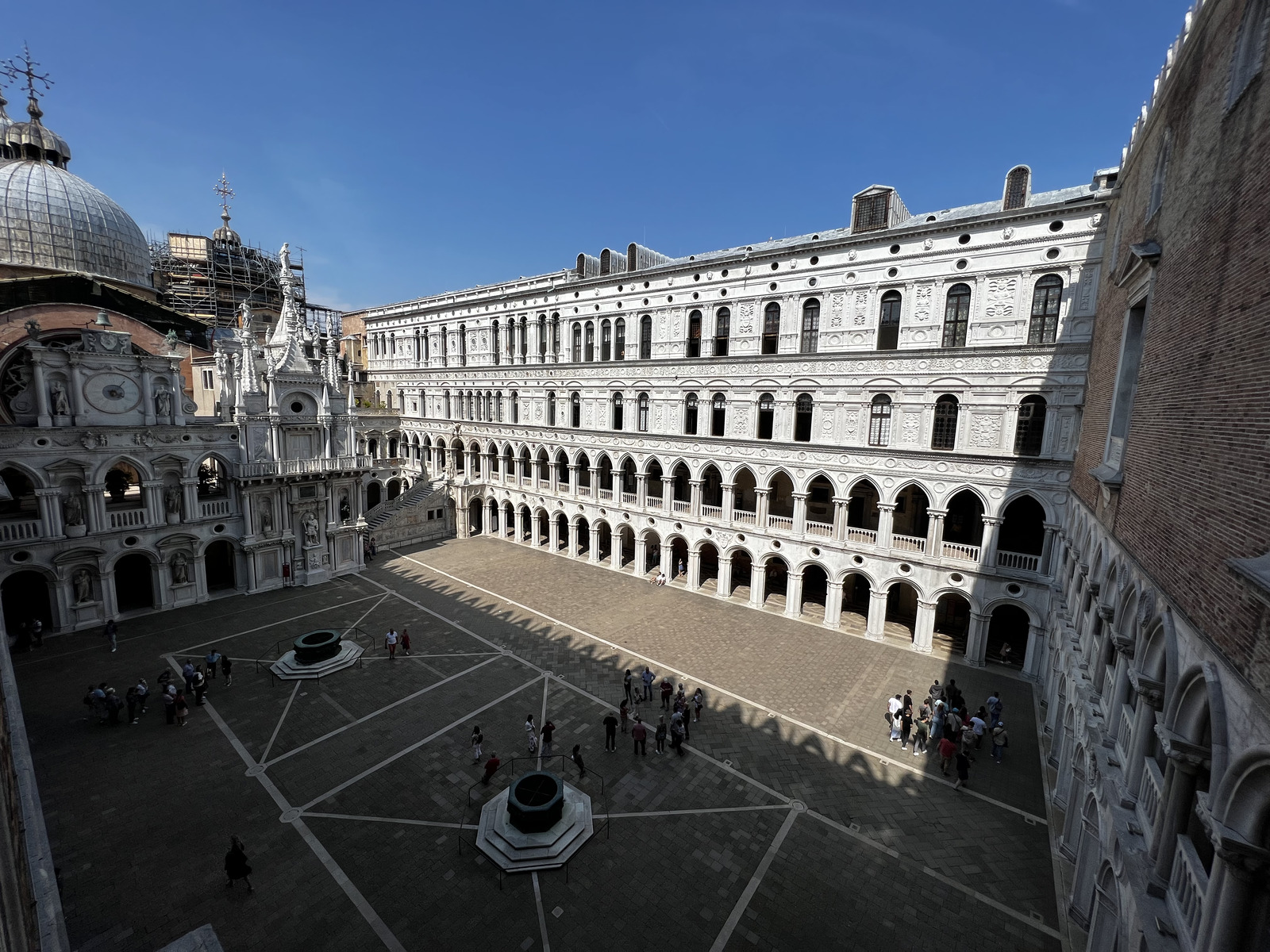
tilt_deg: -8.2
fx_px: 477
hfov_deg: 106.2
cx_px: 635
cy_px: 476
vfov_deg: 89.9
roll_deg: -1.4
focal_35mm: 13
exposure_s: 1/3922
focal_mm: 1.57
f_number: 1.8
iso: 40
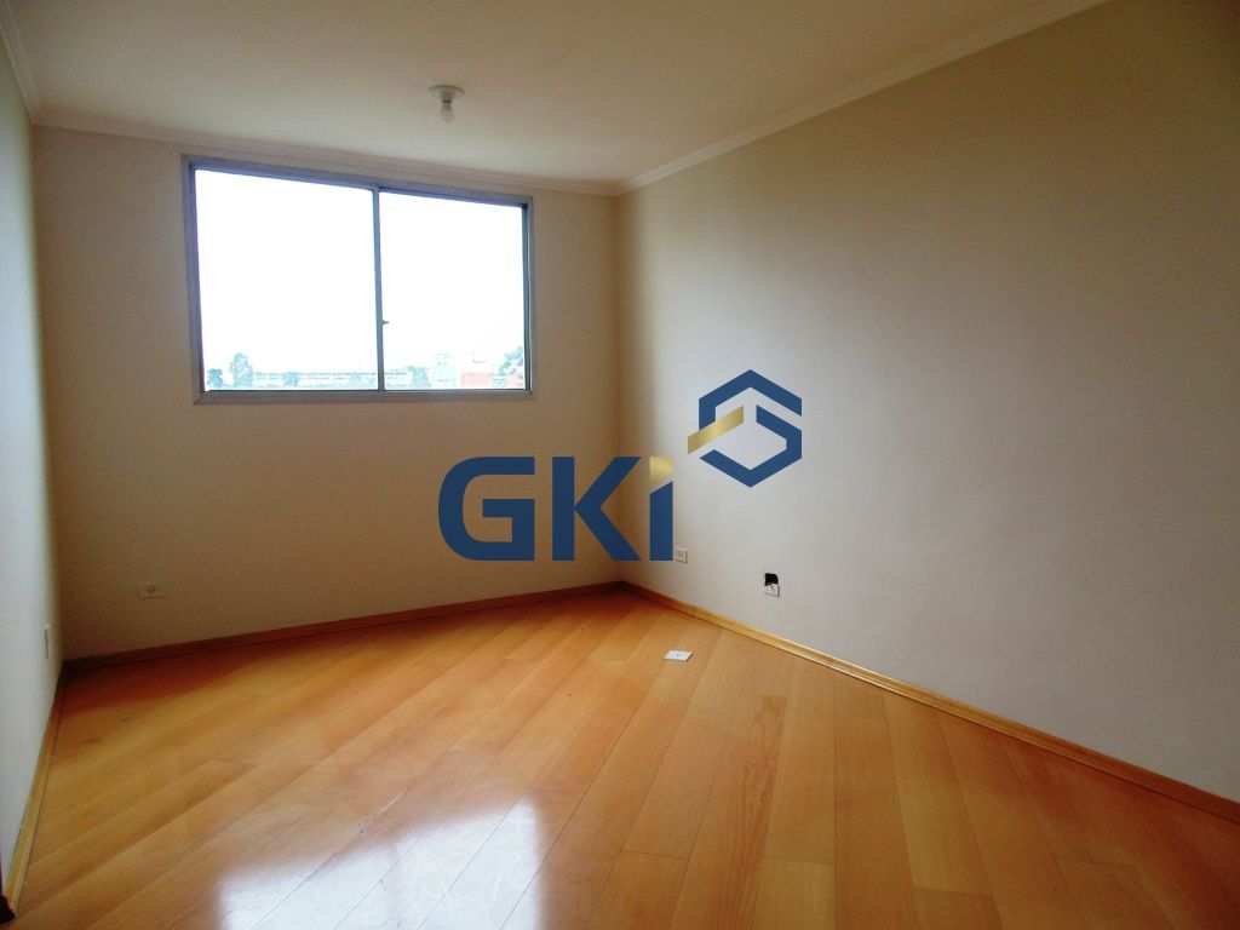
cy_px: 465
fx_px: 788
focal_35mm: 22
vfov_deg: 61.1
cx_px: 620
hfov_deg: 76.4
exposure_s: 1/160
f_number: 3.1
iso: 80
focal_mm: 4
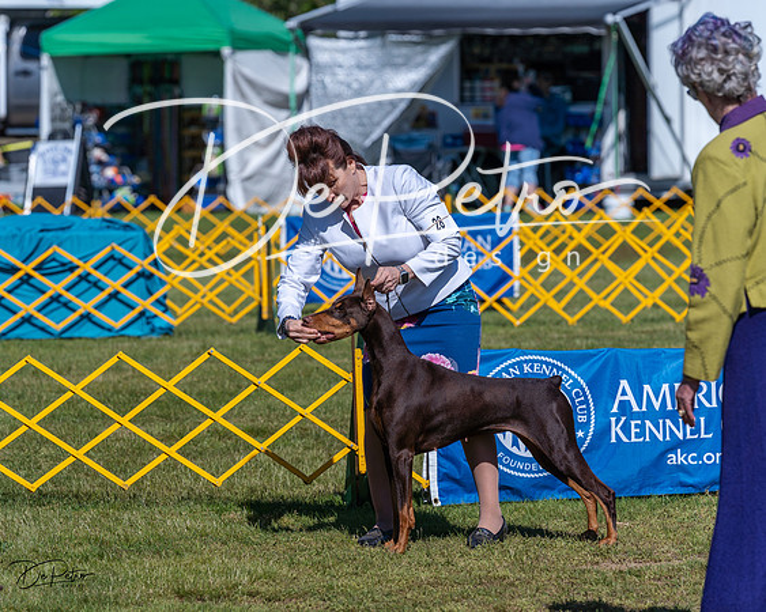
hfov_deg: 8.6
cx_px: 383
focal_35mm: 225
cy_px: 306
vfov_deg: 6.9
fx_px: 5104
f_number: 5.6
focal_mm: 200
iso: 100
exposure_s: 1/1250
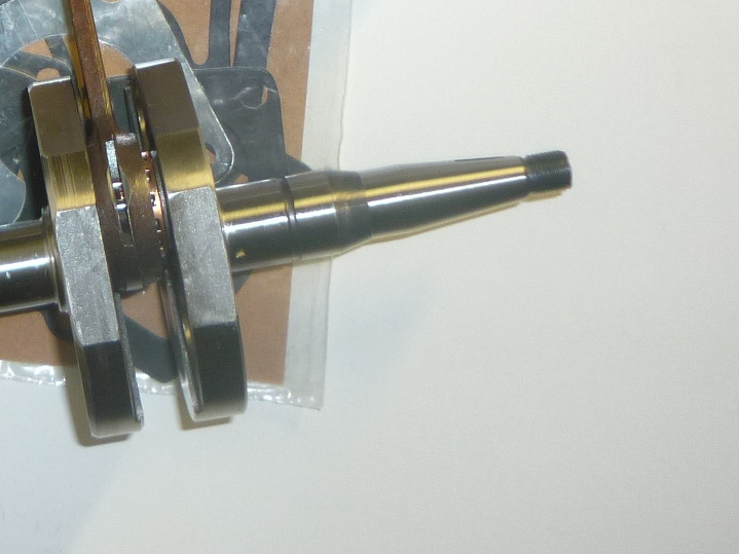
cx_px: -209
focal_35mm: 94
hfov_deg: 19.3
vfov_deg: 15.0
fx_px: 2006
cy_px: -170
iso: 100
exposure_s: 1/30
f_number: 2.8
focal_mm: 5.5
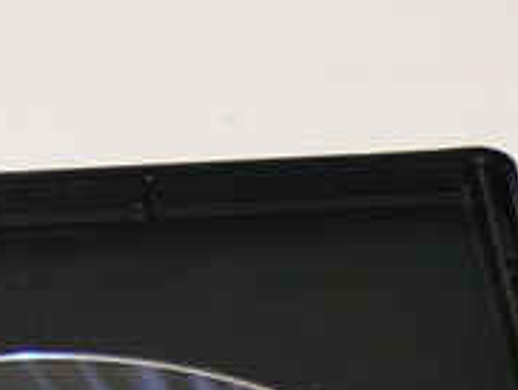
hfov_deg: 5.1
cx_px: -529
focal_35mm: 384
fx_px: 5754
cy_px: 697
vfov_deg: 3.9
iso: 100
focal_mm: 11.8
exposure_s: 1/30
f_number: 3.2
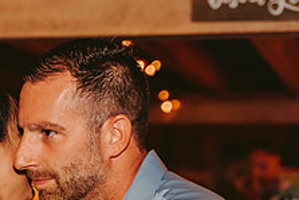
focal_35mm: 156
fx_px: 1296
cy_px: 248
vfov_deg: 8.7
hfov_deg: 13.1
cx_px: 34
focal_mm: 60
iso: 1000
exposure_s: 1/160
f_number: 2.8
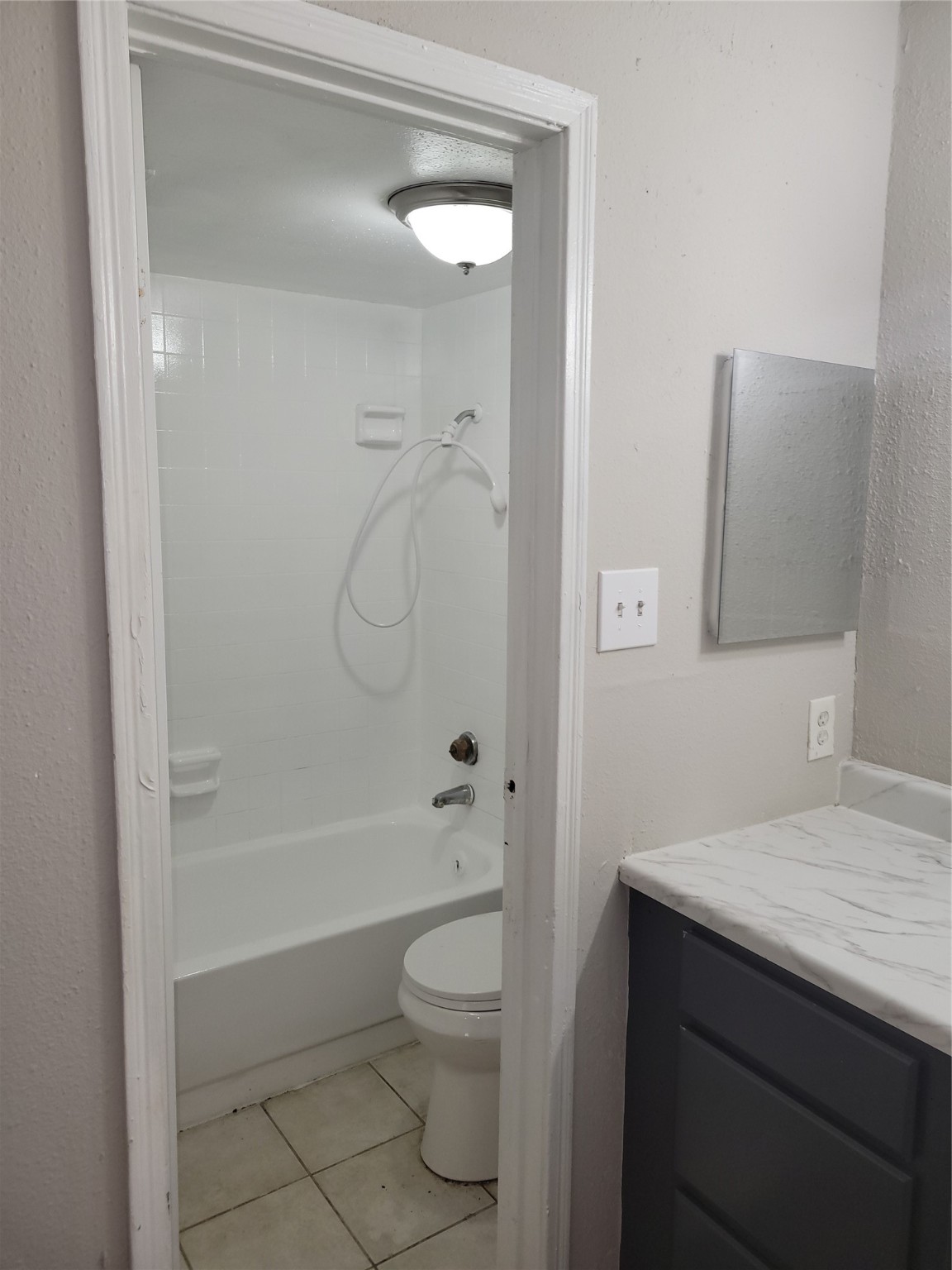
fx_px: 953
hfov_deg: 53.1
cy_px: 635
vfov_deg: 67.3
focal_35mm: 26
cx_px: 476
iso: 50
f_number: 1.8
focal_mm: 5.4
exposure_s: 1/50
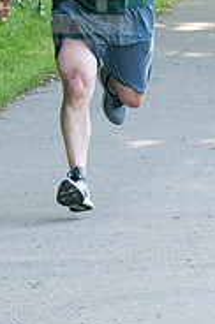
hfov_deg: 3.2
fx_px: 3830
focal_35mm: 426
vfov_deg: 4.8
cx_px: 91
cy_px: -4
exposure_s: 1/1600
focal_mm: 116
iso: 4000
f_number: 5.6
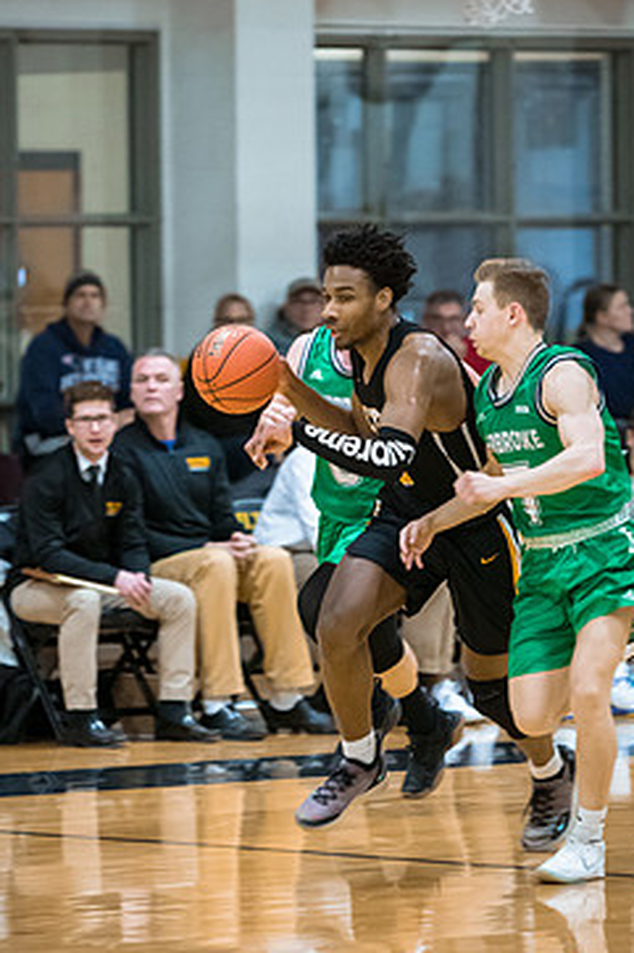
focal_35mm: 308
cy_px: 500
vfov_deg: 6.7
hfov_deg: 4.5
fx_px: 8143
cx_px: 329
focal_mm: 165
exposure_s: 1/400
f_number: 2.8
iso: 3200
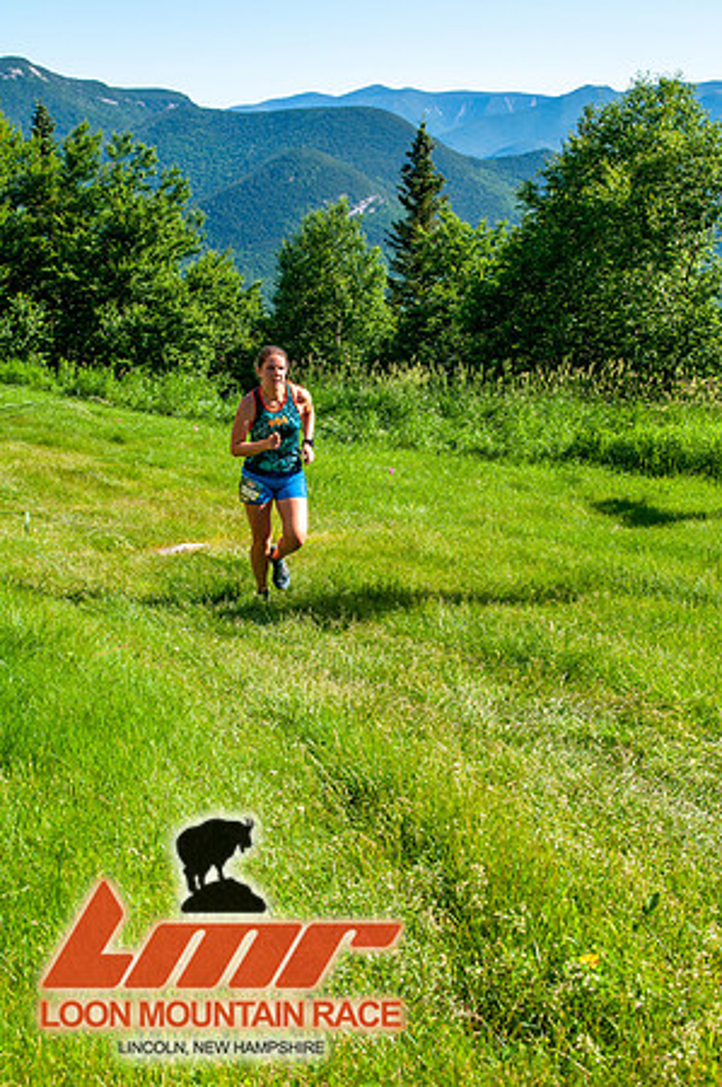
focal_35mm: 51
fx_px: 1538
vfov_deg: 38.9
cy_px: 544
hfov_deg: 26.4
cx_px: 361
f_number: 8
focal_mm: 34
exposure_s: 1/400
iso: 200
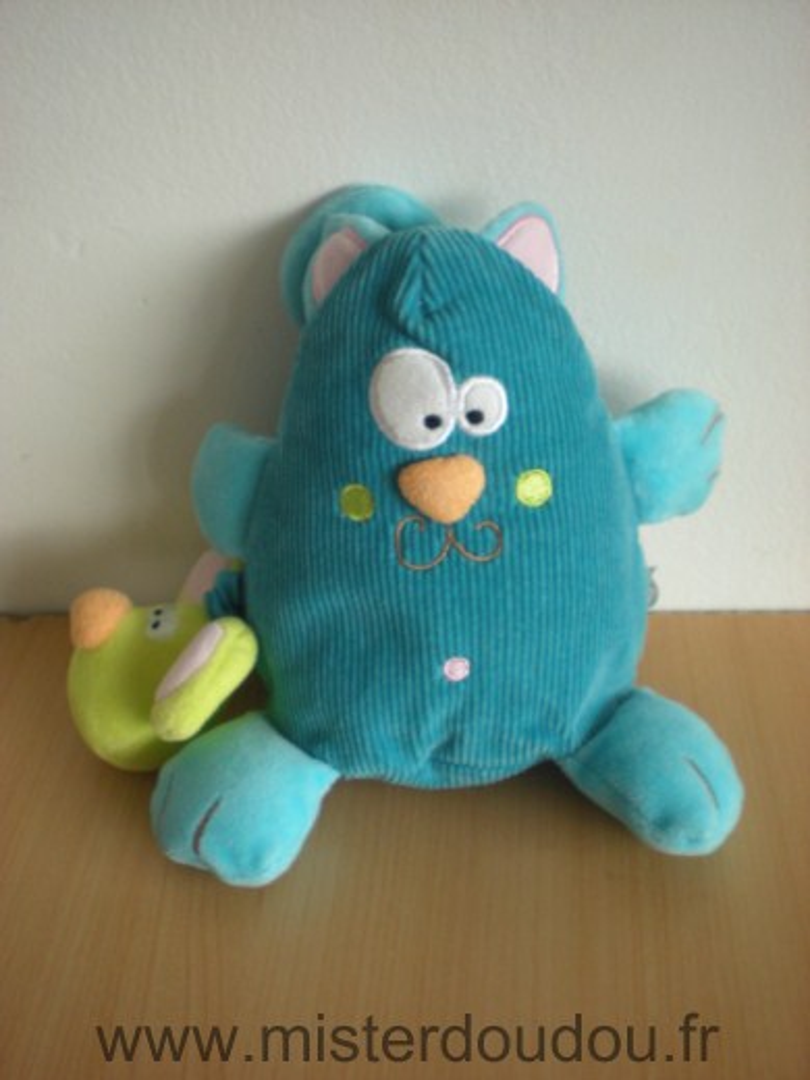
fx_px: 1186
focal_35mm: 38
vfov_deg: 49.0
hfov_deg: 37.7
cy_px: 540
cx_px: 405
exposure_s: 1/34.7
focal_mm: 6.3
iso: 200
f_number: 3.1
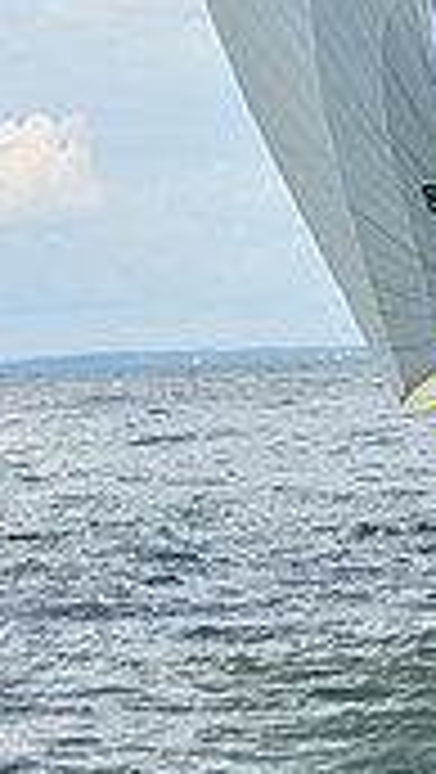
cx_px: 1088
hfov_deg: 3.4
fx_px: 7261
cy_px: 254
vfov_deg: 6.1
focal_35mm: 354
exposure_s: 1/1000
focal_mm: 100
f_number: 4
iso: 250
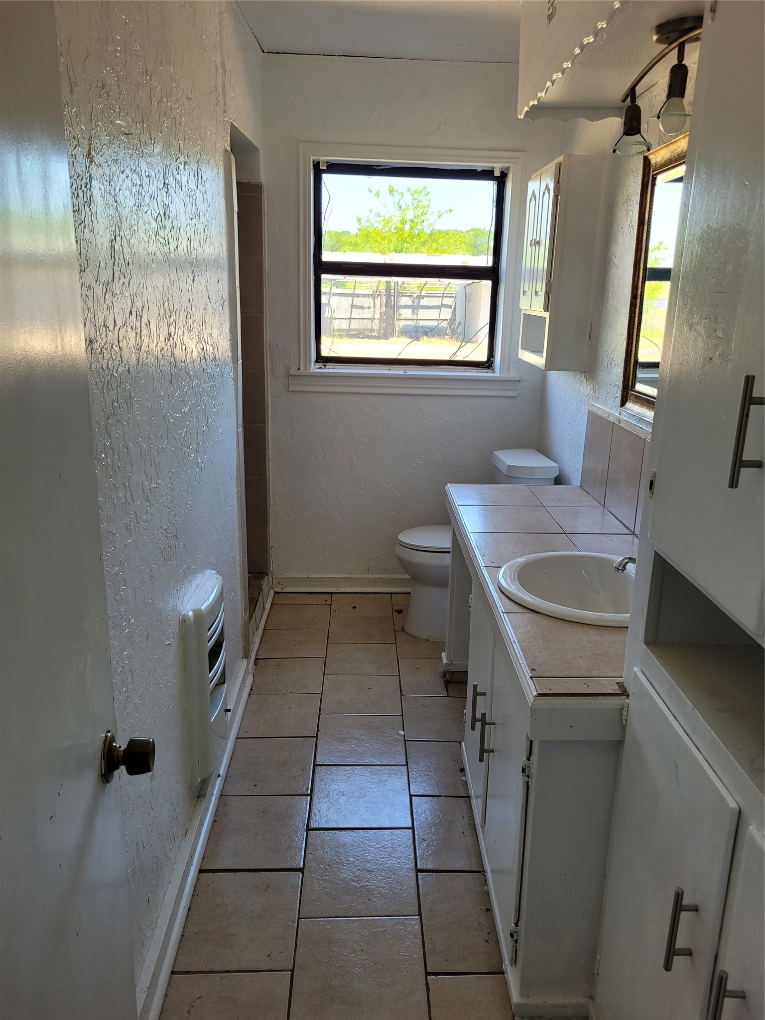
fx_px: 766
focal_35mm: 26
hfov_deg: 53.1
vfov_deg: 67.3
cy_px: 510
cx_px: 382
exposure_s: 1/120
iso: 64
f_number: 1.8
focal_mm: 5.4
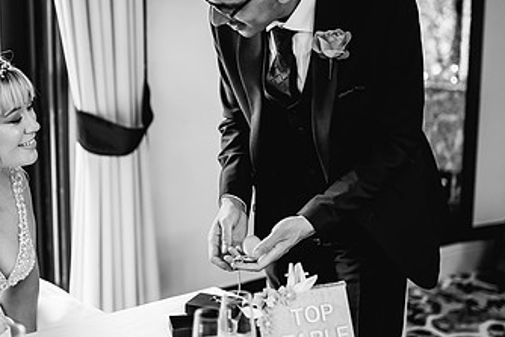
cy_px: 110
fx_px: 870
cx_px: 178
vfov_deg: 21.8
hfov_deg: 32.2
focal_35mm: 62
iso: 1000
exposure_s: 1/250
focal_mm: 35
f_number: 1.4
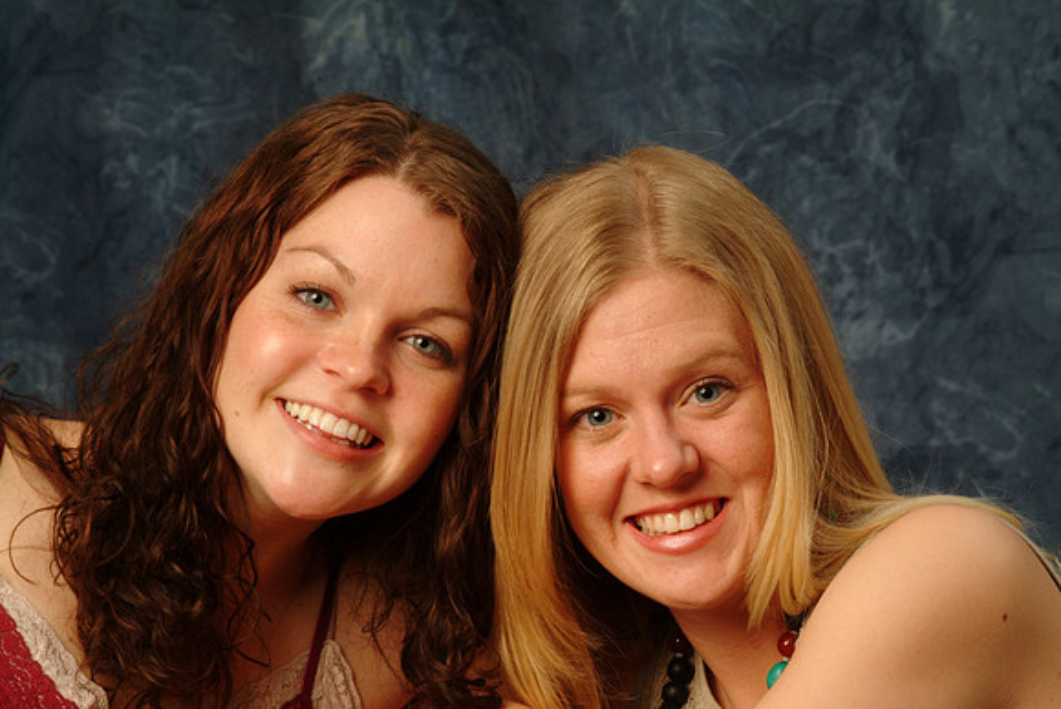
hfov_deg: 10.3
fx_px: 5885
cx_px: 530
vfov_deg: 6.9
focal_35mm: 200
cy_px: 354
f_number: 13
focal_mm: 133
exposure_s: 1/125
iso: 400
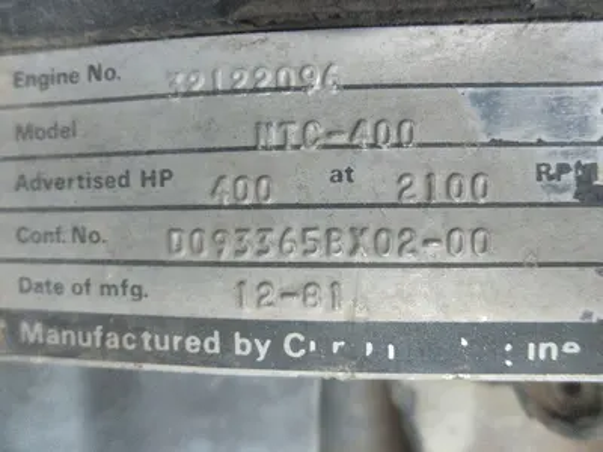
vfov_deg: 49.7
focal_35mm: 28
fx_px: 488
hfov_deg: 63.4
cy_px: 226
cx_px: 302
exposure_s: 1/25
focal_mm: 5
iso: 200
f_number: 3
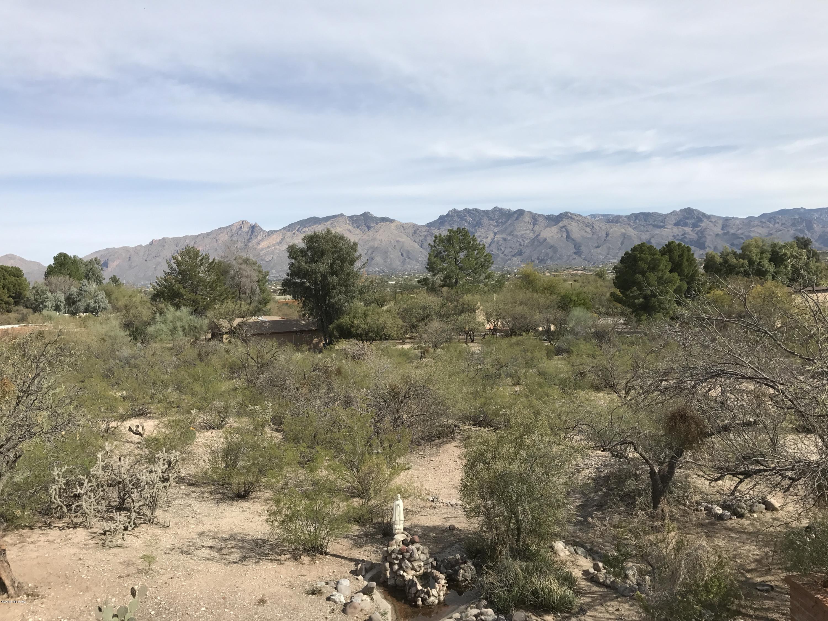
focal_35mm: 28
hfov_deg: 63.4
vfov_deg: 49.7
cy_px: 310
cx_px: 414
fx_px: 670
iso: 20
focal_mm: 3.99
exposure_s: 1/2660
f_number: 1.8
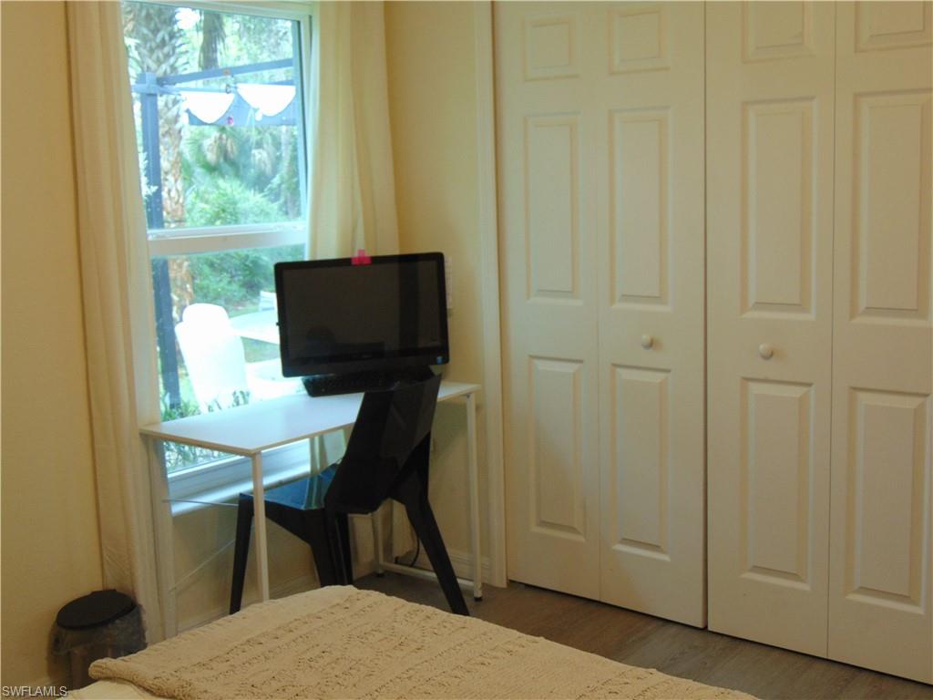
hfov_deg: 44.8
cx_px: 466
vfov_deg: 34.3
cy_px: 350
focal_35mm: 42
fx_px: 1132
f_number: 3.3
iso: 100
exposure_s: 1/30
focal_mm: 7.6
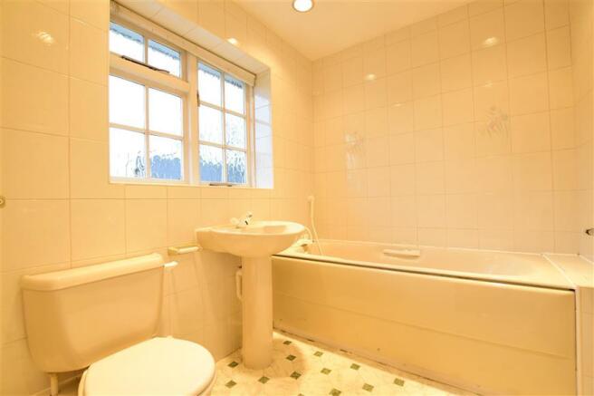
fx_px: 247
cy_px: 198
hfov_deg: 100.4
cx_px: 297
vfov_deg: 77.3
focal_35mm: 15
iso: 500
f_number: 8
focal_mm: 10
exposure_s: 1/13
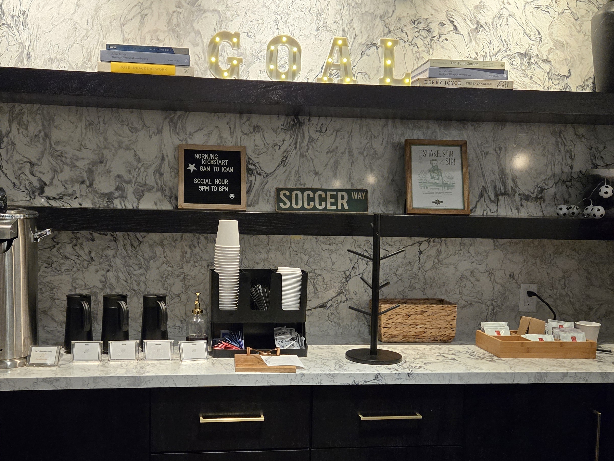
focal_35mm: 38
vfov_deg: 37.7
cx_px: 266
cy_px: 252
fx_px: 674
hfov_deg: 48.8
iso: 640
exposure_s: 1/120
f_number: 1.8
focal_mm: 5.4
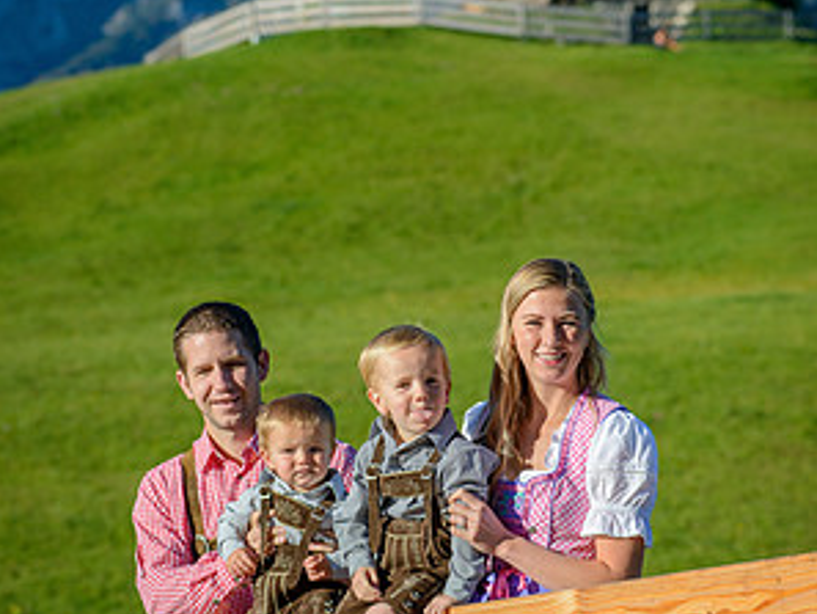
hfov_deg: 12.9
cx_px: 407
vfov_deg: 9.7
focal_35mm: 153
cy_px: 262
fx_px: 3613
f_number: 5
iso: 250
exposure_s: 1/3200
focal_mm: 105
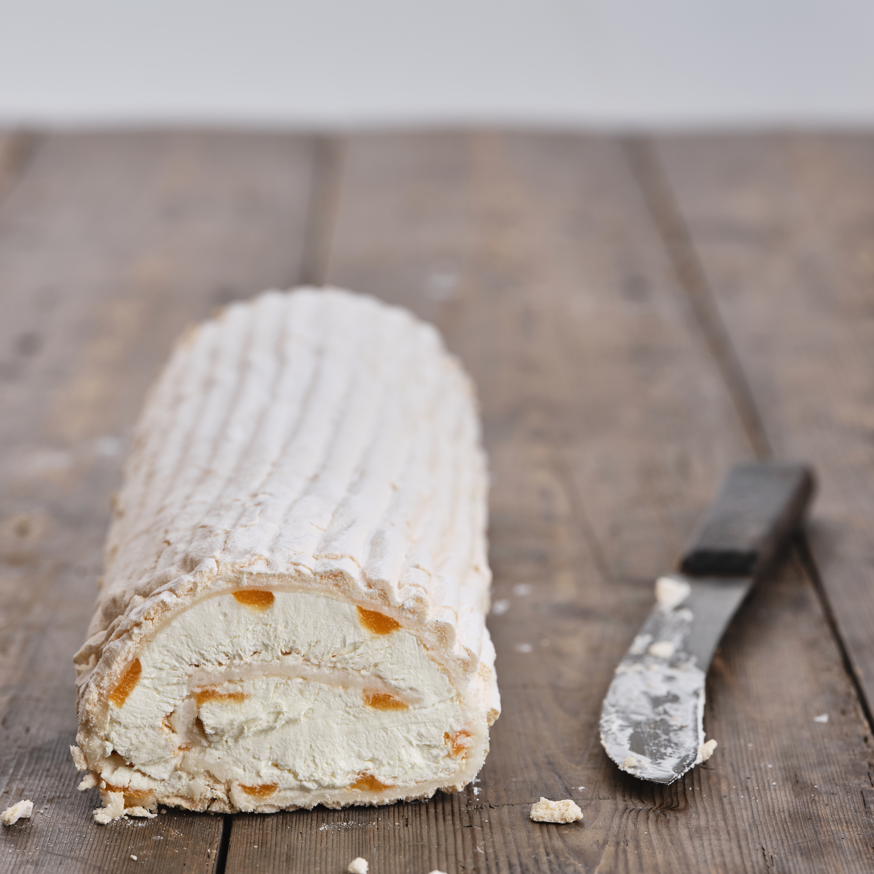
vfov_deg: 14.4
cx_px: 428
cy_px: 548
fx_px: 3456
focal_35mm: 121
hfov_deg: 14.4
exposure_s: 1/100
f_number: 8
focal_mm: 120
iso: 200
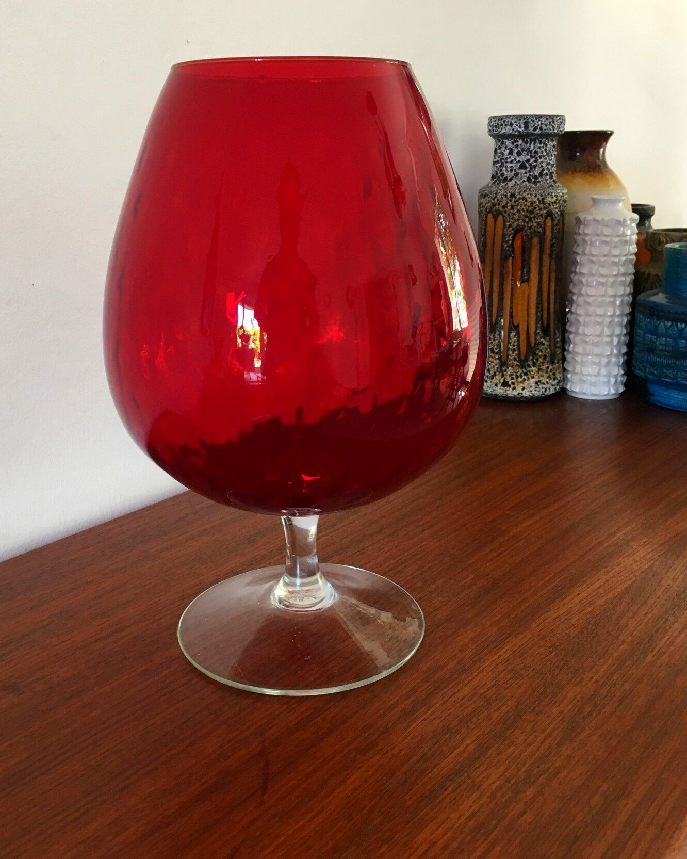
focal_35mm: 34
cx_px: 334
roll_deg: +0.7
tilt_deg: -15.0
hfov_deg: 43.4
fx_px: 864
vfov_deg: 52.7
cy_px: 381
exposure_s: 1/33
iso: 125
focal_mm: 4.15
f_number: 2.2
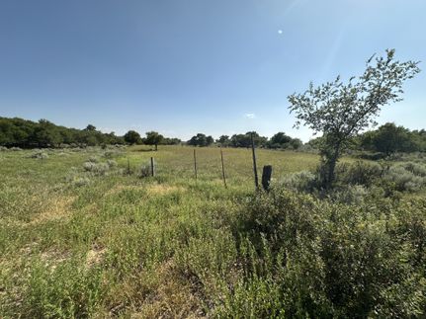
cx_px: 213
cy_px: 160
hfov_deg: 102.1
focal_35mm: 14
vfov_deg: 85.6
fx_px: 172
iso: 50
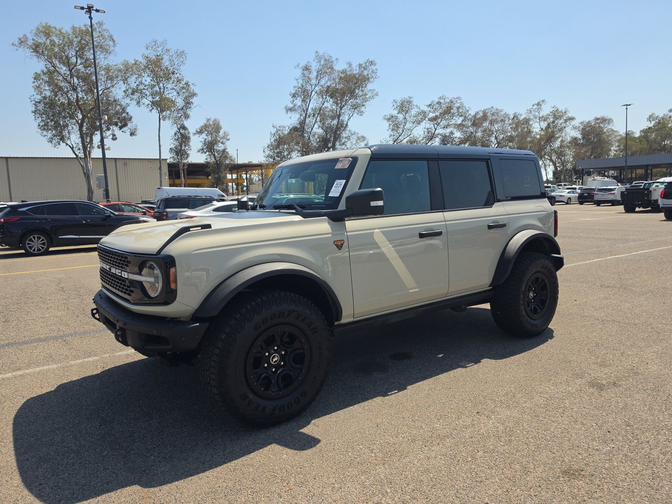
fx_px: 446
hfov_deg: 73.9
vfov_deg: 58.9
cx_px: 336
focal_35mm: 23
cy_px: 252
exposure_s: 1/6148
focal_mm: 6.5
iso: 64
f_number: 1.4
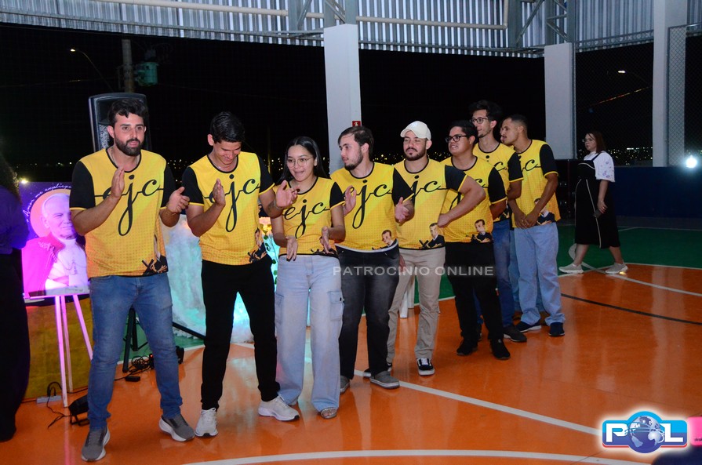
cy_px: 232
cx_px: 351
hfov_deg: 45.0
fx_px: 847
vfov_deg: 30.7
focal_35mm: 44
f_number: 5
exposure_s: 1/160
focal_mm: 29
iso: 4000
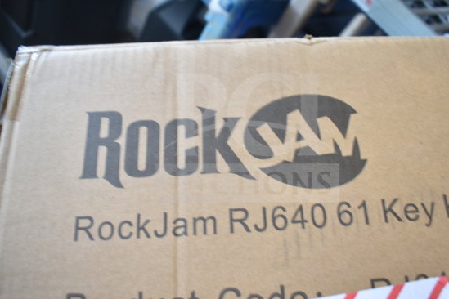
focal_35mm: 30
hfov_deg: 61.8
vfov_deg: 43.6
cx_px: 247
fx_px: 374
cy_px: 138
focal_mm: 18
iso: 220
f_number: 3.5
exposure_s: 1/30
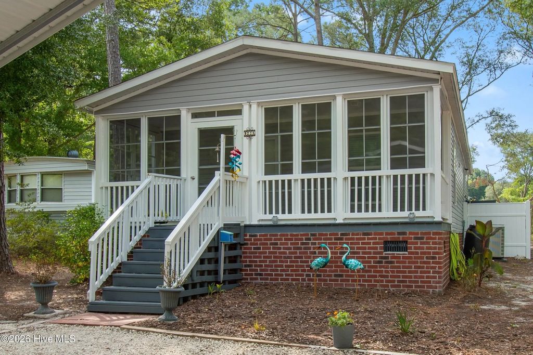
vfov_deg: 73.8
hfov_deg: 96.7
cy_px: 178
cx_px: 266
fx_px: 237
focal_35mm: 16
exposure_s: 1/100
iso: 100
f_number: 8
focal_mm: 11
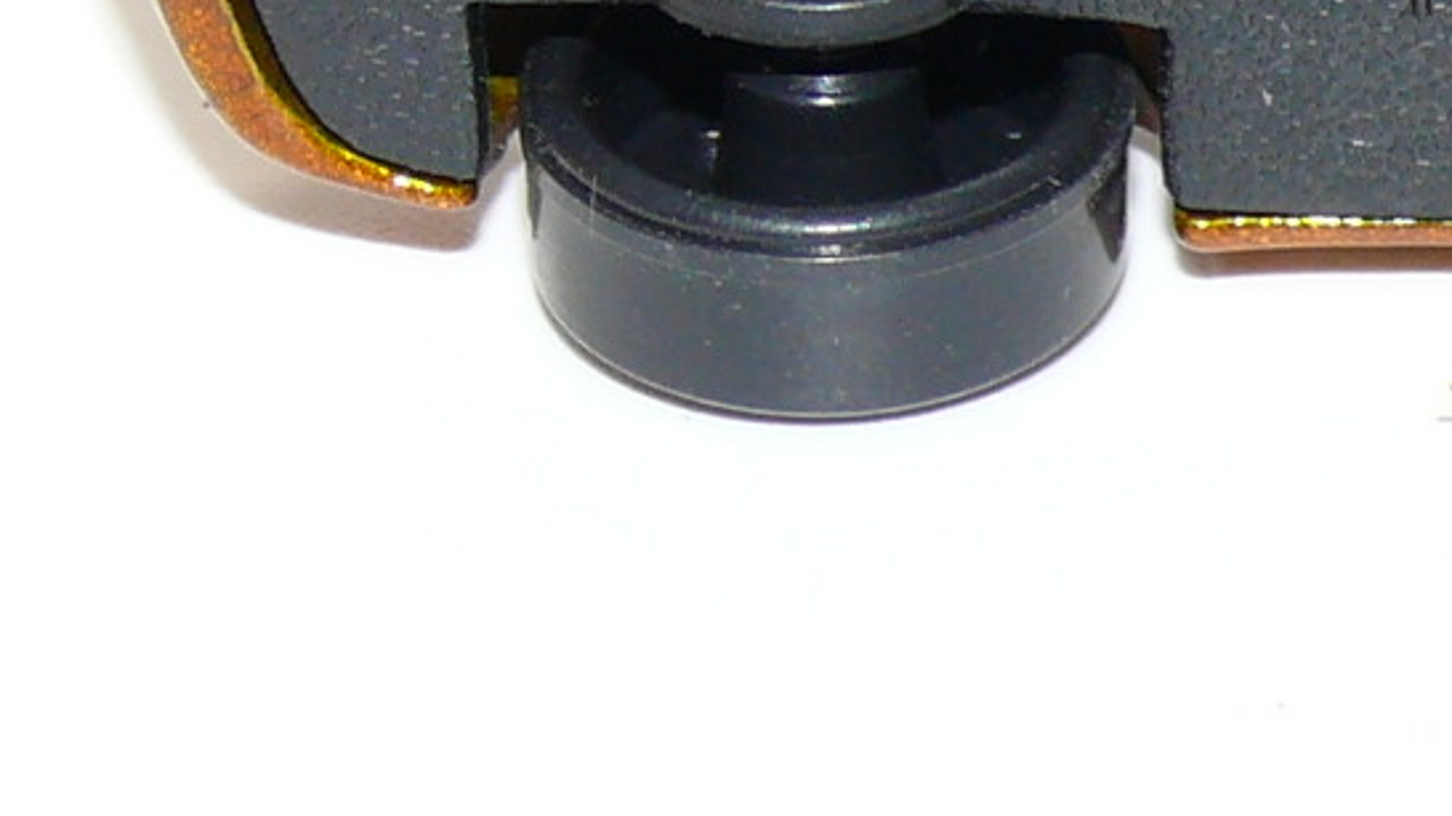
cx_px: 2000
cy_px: -449
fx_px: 12666
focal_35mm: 329
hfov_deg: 6.5
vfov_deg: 3.7
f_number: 4
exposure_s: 1/30
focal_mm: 13.4
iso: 100
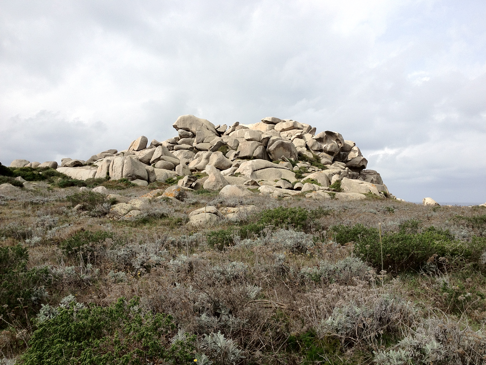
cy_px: 182
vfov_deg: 40.7
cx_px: 243
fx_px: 491
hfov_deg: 52.6
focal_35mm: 35
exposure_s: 1/1416
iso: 64
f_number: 2.4
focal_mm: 4.28
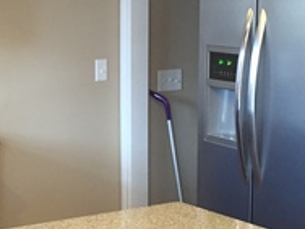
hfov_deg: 19.0
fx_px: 908
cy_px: 148
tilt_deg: -10.5
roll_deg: +0.1
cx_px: 82
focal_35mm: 103
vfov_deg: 14.3
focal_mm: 4.15
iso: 125
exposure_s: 1/30
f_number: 2.2
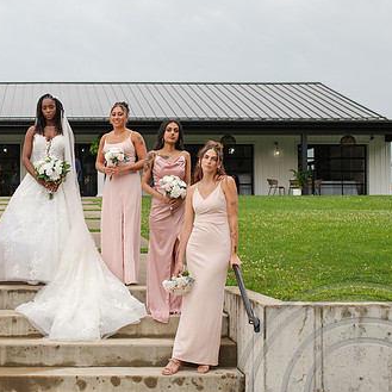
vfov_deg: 25.4
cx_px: 41
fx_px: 871
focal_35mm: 68
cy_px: 187
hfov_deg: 24.6
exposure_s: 1/400
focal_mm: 35
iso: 160
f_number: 3.2
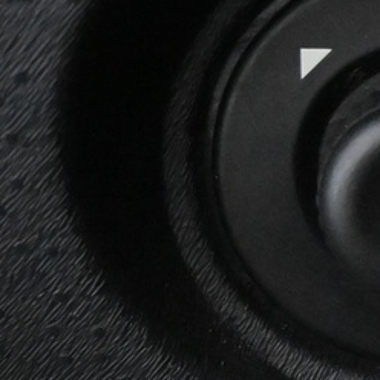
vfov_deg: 8.6
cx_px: 838
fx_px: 2536
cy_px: 280
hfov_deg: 8.0
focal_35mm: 204
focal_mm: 24.5
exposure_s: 1/40
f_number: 4.2
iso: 9000
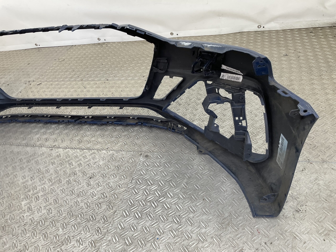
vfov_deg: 48.2
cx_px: 168
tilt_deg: -37.0
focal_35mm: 29
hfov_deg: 61.7
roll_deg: +13.1
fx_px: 281
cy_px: 126
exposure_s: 1/120
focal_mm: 3
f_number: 1.8
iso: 32
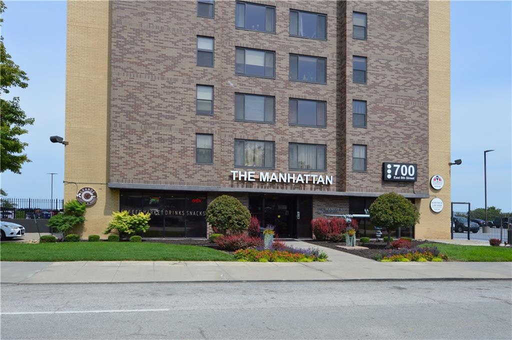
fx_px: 384
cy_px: 170
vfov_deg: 47.8
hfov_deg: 67.4
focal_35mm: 27
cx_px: 256
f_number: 8
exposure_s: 1/250
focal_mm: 18
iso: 100
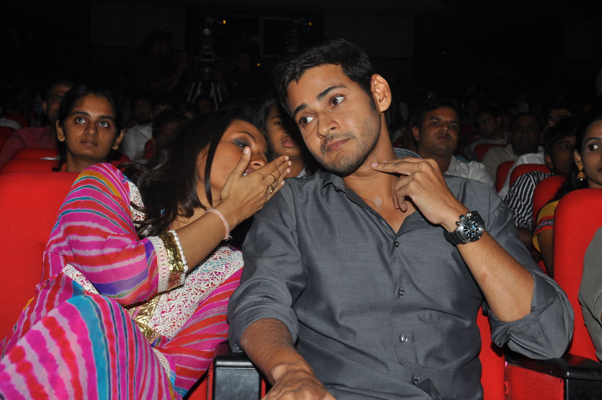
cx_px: 301
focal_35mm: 63
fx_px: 1052
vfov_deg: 21.5
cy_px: 200
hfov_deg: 31.9
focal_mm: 42
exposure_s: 1/125
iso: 200
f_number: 8
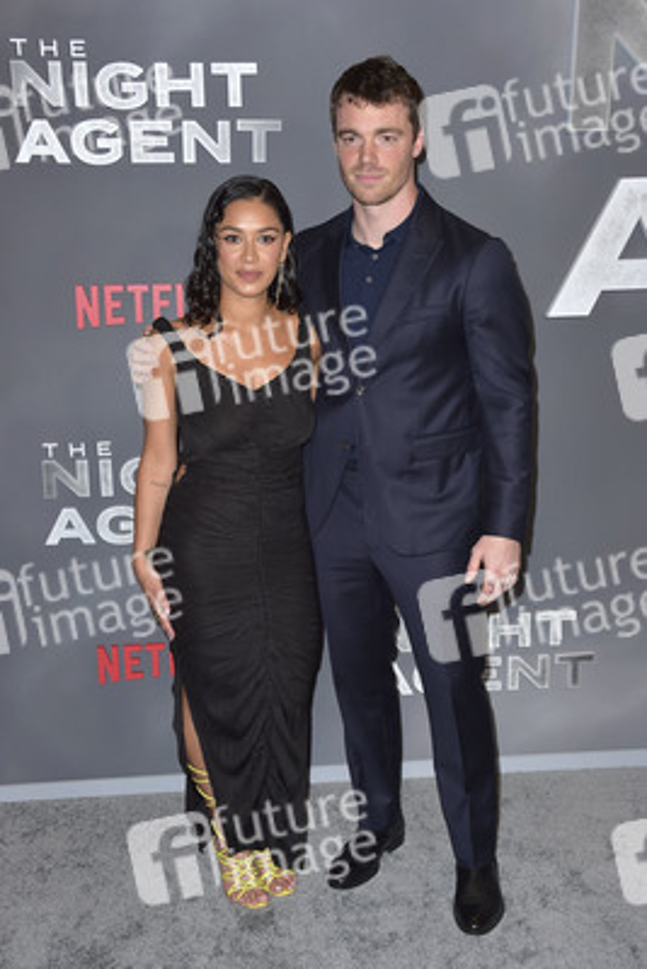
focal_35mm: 45
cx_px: 324
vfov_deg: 43.6
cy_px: 484
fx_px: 1212
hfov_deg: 29.9
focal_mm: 45
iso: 400
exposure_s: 1/250
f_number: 6.3
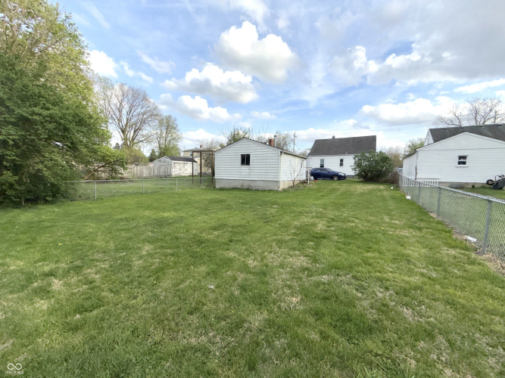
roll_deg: -1.3
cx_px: 252
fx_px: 204
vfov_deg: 85.7
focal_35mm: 14
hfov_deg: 102.1
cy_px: 189
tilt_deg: -4.3
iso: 16
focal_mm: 2.22
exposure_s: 1/1050
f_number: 2.2
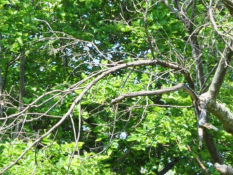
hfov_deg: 7.0
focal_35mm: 282
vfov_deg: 5.3
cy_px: 186
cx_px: 199
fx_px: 1899
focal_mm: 42
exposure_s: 1/320
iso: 800
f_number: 10
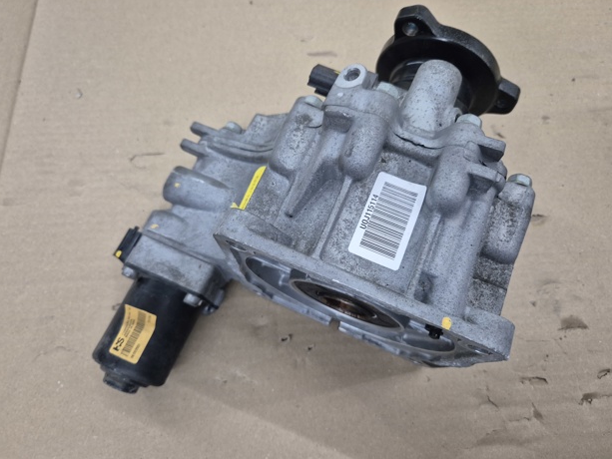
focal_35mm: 24
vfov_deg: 56.8
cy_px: 221
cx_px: 310
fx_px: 424
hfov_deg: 71.6
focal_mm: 5.4
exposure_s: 1/100
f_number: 1.8
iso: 640
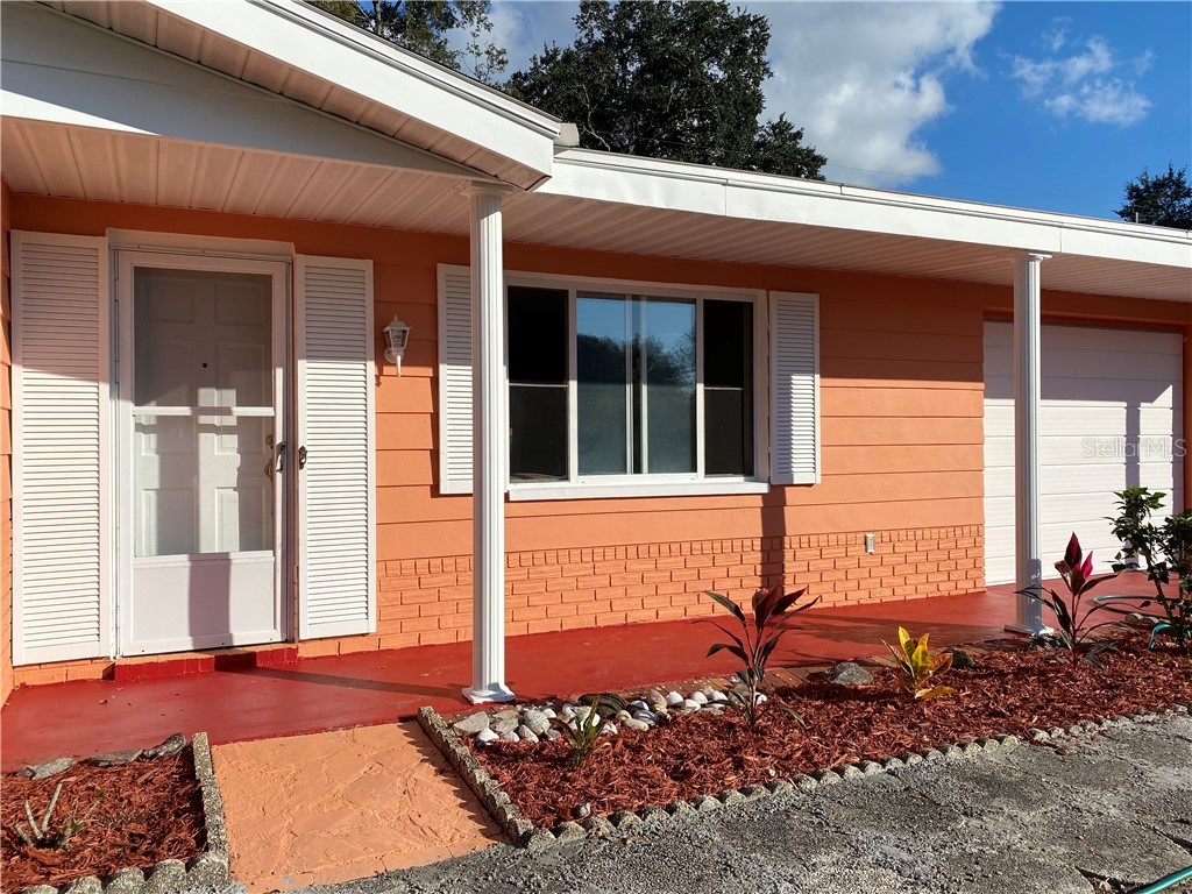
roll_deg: +1.2
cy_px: 447
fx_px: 895
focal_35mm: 26
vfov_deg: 53.1
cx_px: 596
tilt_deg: +0.2
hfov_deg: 67.3
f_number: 1.8
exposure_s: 1/5236
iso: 32
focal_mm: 4.25
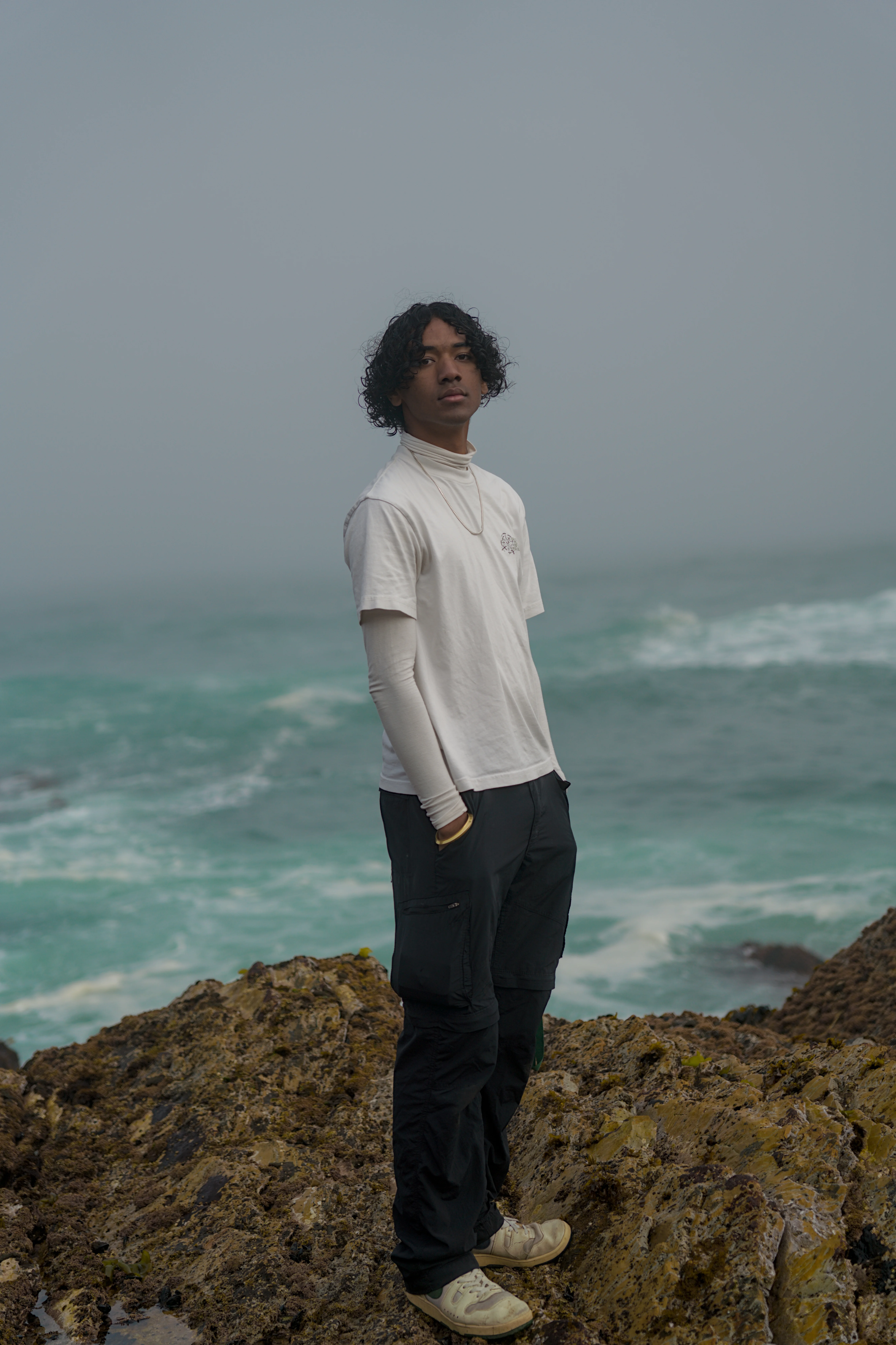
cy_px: 672
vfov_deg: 28.8
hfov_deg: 19.5
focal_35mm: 70
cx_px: 448
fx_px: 2613
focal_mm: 70
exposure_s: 1/1250
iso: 100
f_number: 2.8
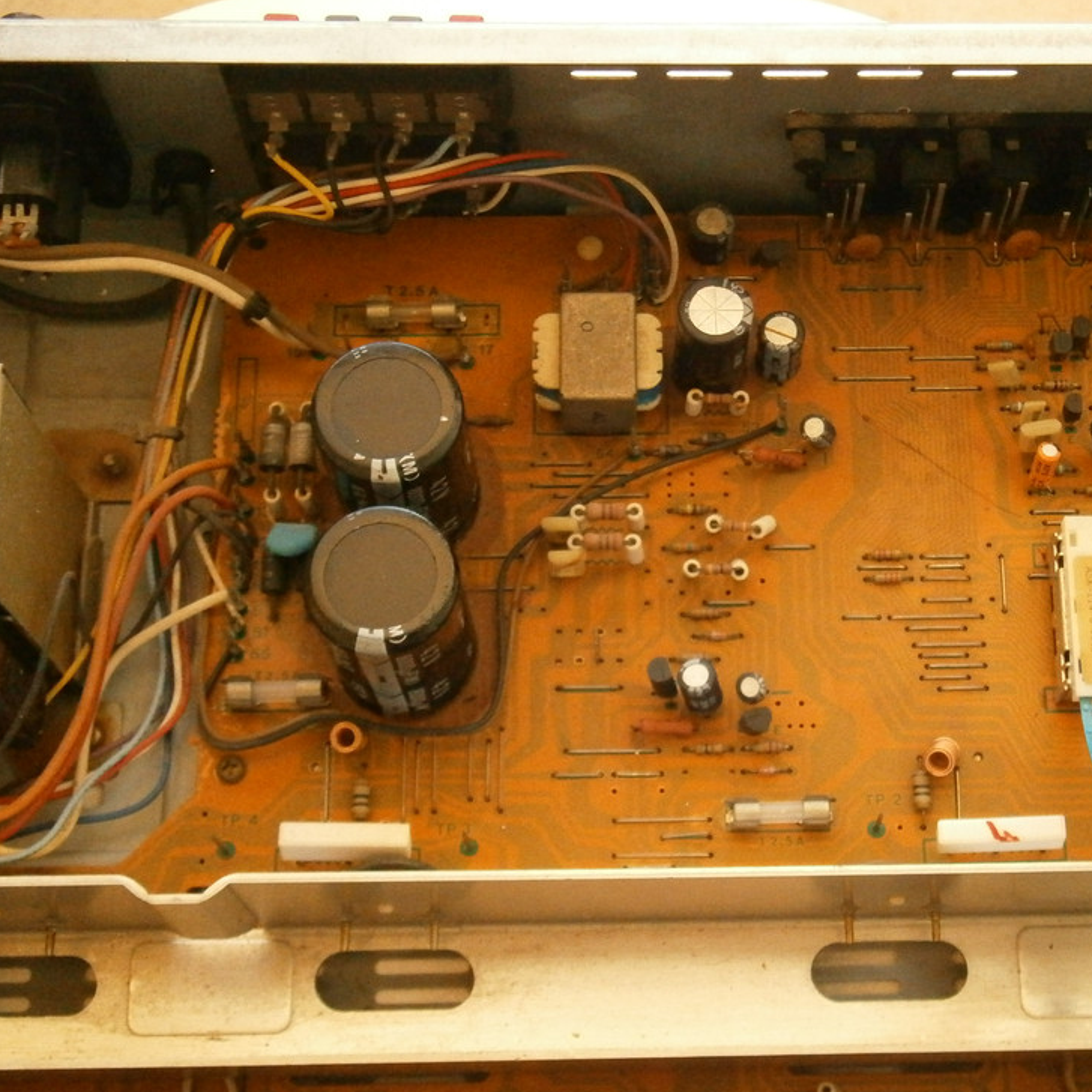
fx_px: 2177
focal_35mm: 61
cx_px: 749
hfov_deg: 27.9
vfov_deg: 28.2
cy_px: 538
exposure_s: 1/160
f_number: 3.4
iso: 800
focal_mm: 8.3
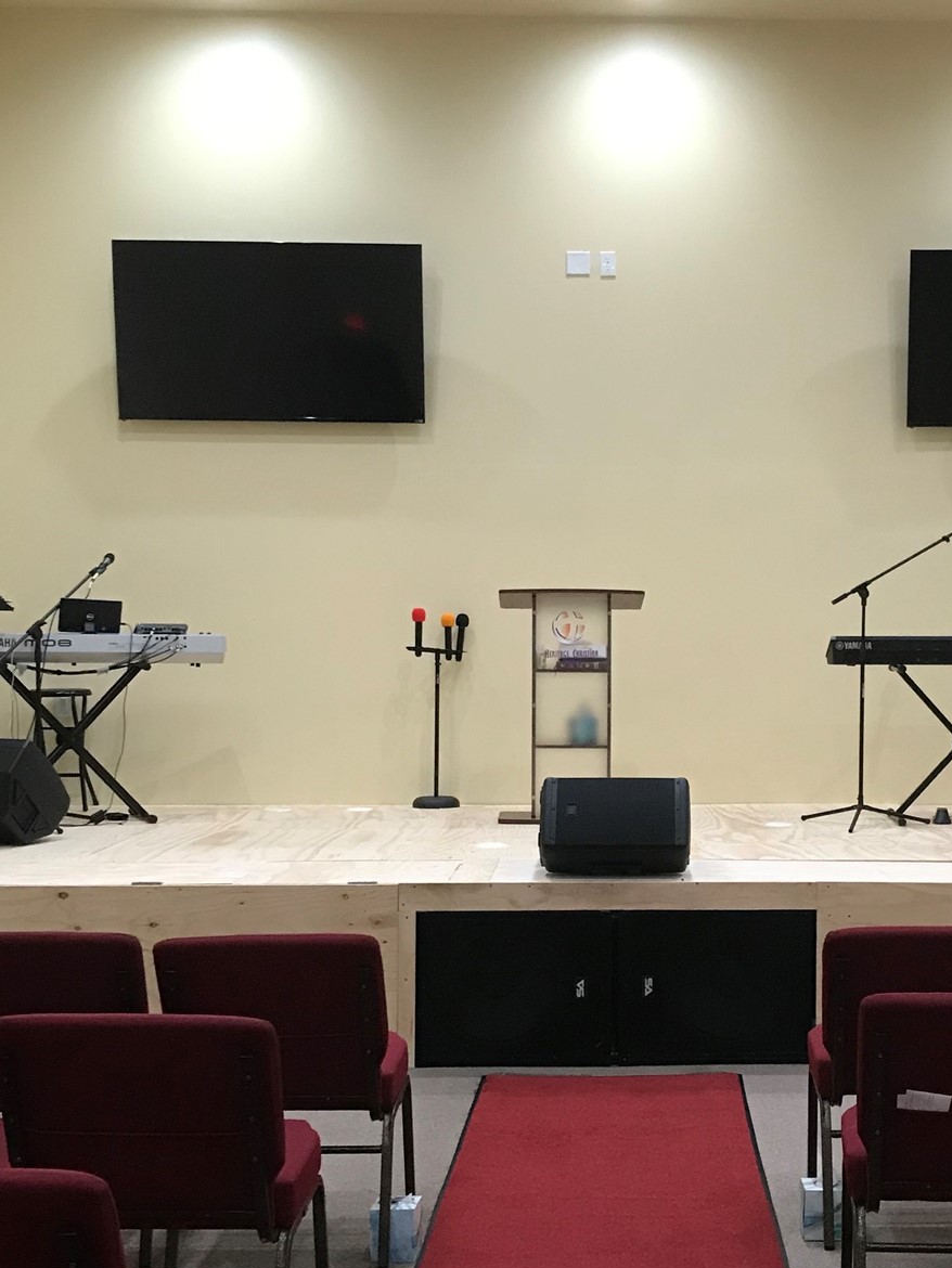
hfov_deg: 29.4
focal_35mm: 49
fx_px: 1796
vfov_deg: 38.8
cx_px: 659
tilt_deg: -1.9
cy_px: 728
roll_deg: -0.4
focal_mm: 3.99
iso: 64
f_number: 1.8
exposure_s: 1/15
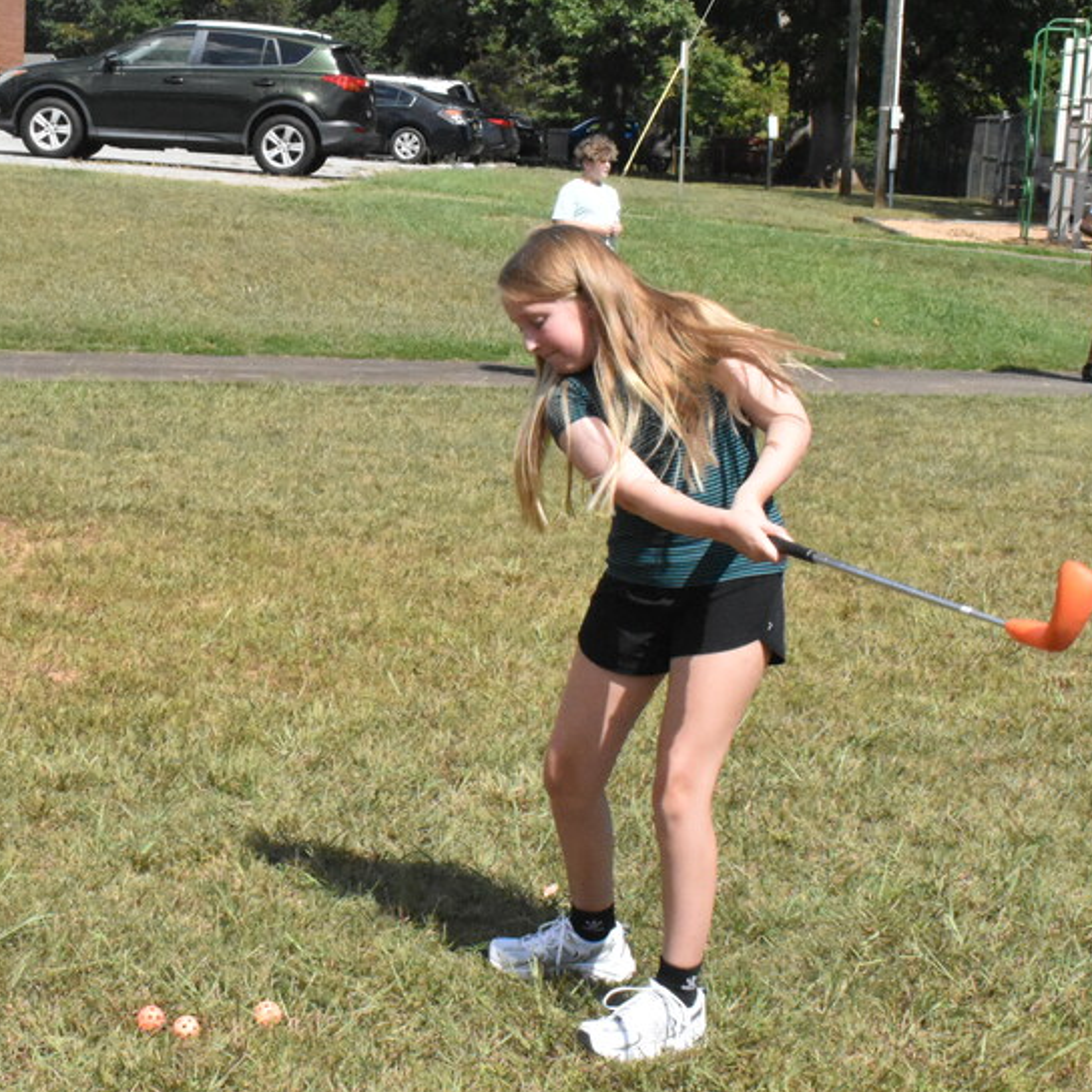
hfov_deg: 23.8
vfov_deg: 24.0
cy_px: 505
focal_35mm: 72
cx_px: 279
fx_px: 2570
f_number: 22
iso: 6400
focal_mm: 30
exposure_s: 1/2000
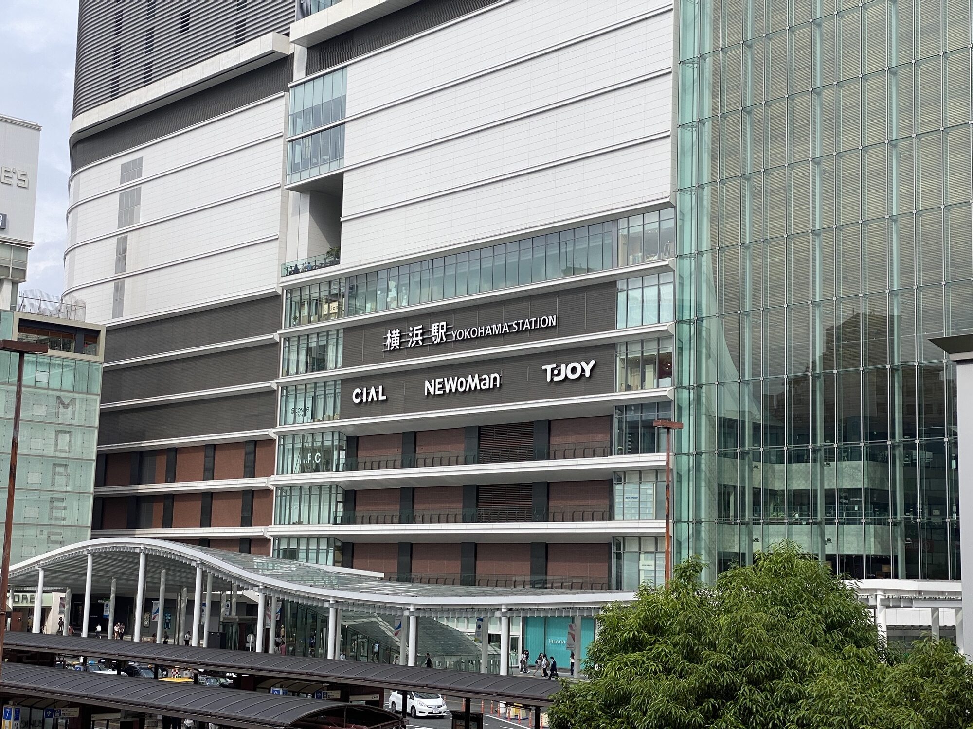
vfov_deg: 28.0
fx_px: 1462
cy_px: 364
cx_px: 486
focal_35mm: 52
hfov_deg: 36.8
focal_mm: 6
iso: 20
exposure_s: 1/1142
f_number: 2
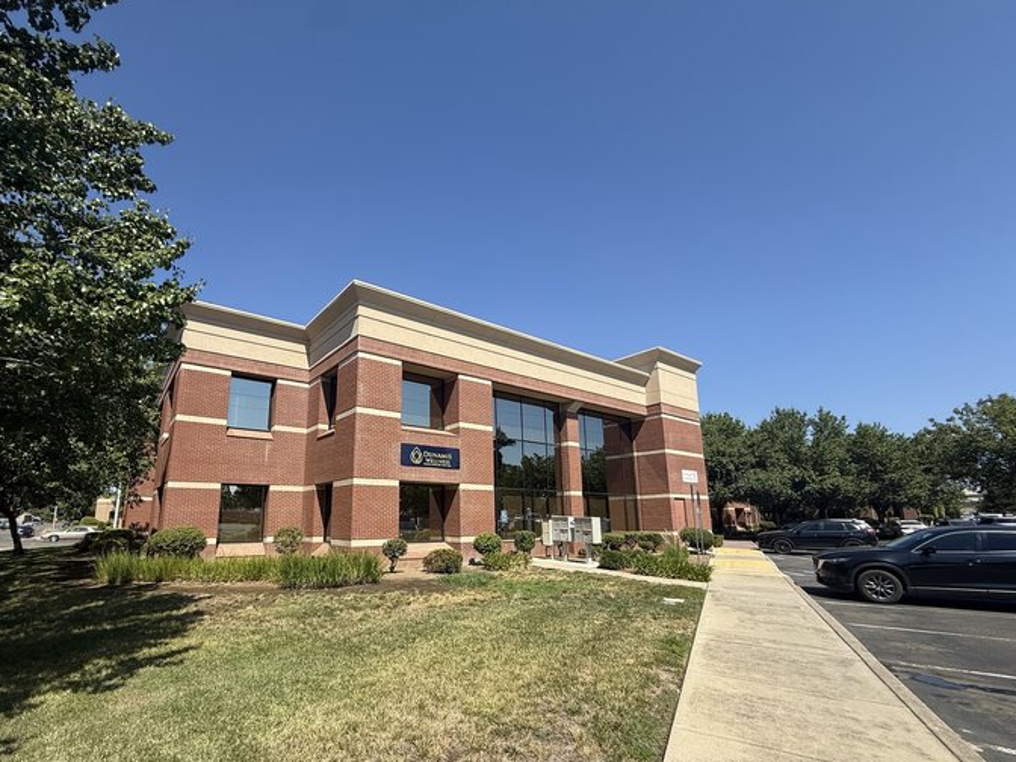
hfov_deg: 94.0
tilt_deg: +10.9
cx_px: 446
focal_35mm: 16
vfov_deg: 77.7
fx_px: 470
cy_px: 432
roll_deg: +0.1
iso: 50
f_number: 2.2
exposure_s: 1/2092
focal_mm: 2.22
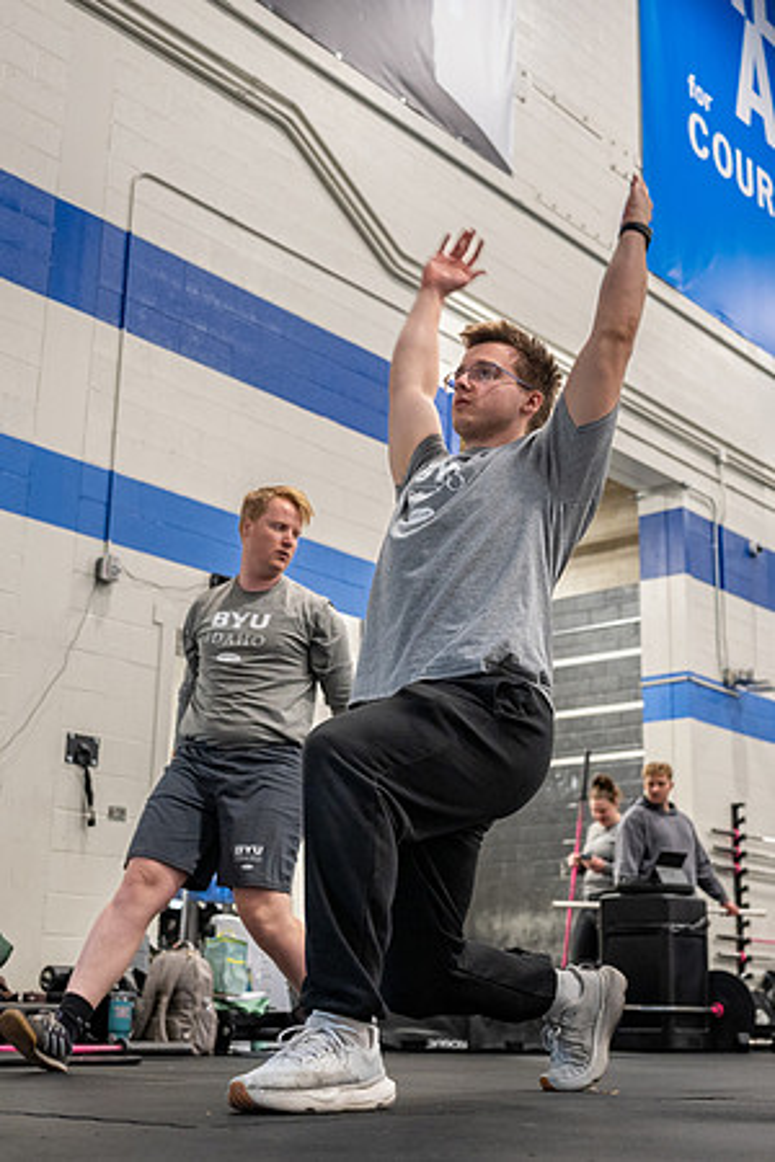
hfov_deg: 28.5
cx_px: 398
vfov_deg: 41.8
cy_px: 580
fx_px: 1524
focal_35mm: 47
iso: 1250
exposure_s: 1/125
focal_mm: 30.5
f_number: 2.8
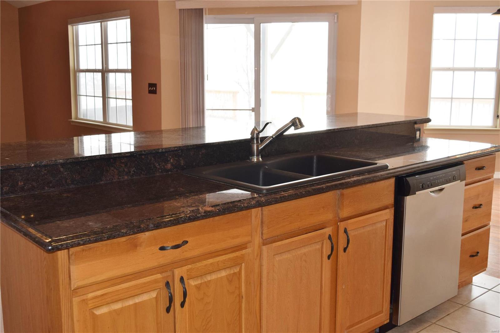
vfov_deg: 34.2
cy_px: 166
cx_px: 250
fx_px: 542
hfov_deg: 49.6
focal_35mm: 39
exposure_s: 1/125
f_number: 5.6
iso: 500
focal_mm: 26
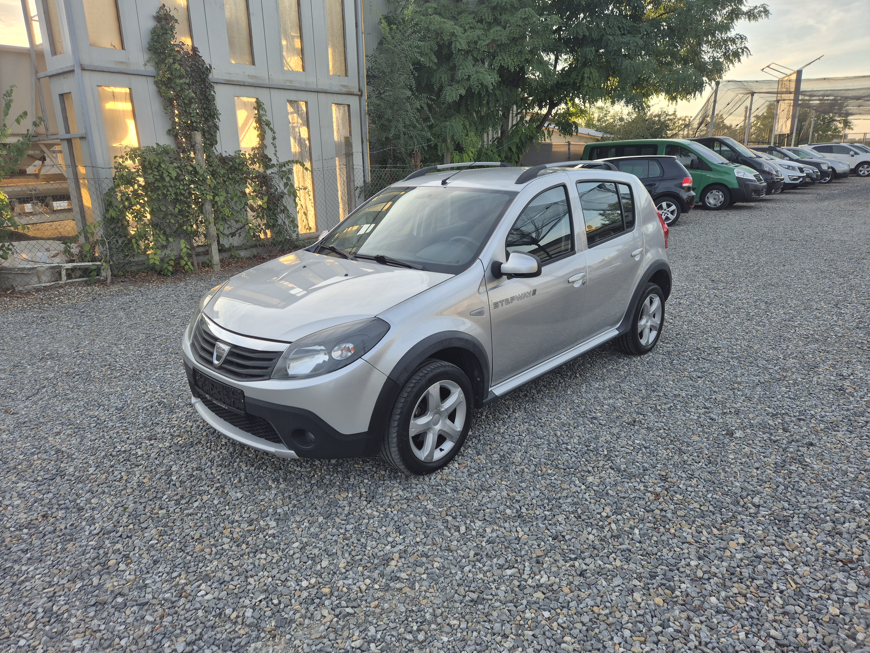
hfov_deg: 73.9
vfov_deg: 58.9
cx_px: 435
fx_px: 578
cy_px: 326
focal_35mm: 23
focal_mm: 5.4
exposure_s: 1/351
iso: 25
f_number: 1.8
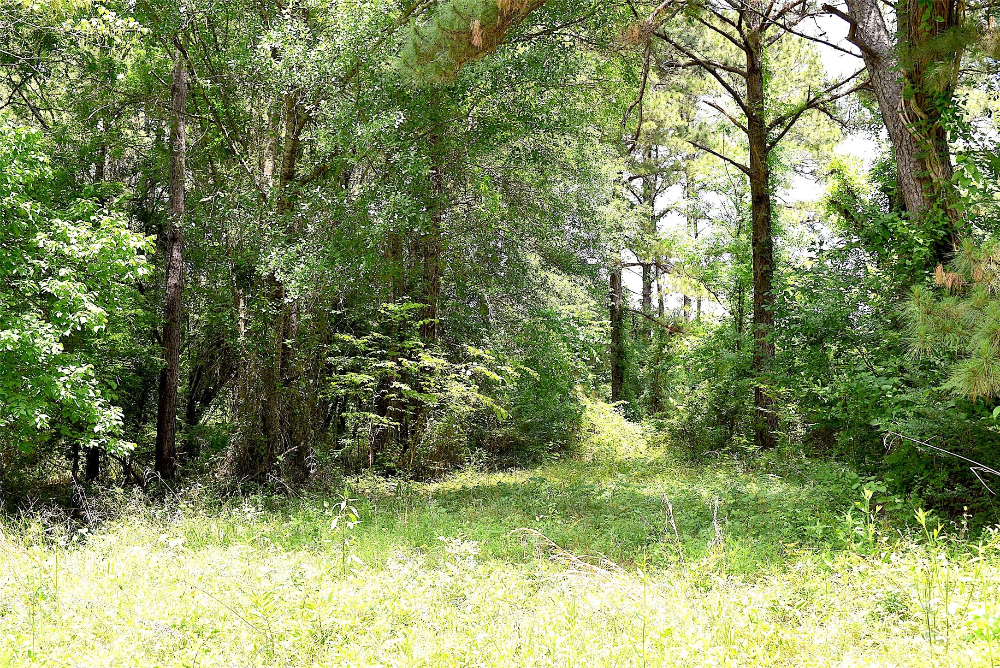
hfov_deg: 42.3
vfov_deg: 29.0
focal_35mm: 46
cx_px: 500
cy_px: 334
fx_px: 1292
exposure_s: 1/250
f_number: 8
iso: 400
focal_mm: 31
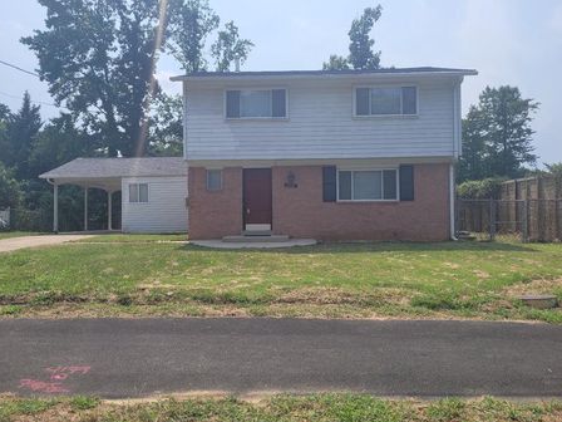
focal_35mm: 29
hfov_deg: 61.7
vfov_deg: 48.2
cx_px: 284
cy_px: 214
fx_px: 471
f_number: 1.8
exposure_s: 1/3318
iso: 40
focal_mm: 5.4
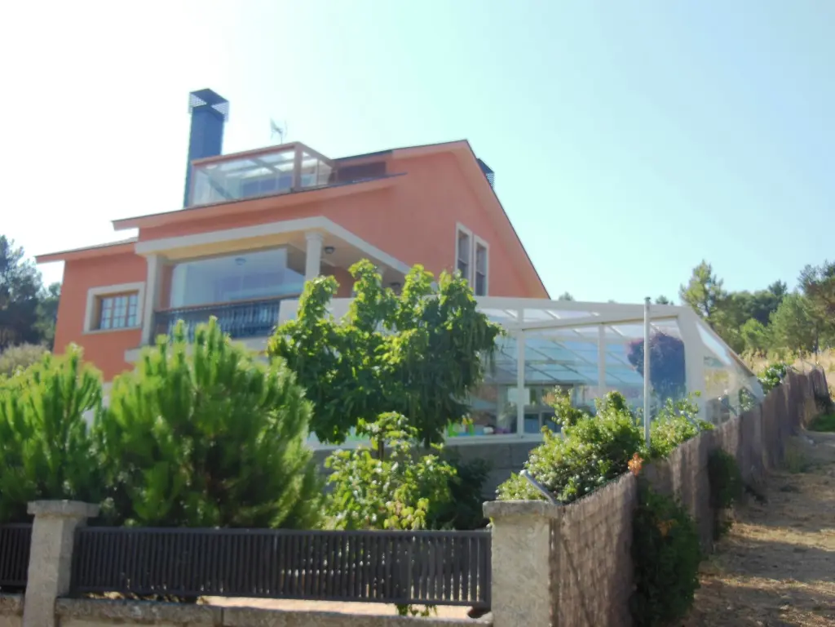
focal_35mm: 45
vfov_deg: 32.2
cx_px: 418
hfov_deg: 42.1
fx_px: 1085
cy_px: 314
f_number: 4.4
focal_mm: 8
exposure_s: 1/320
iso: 125
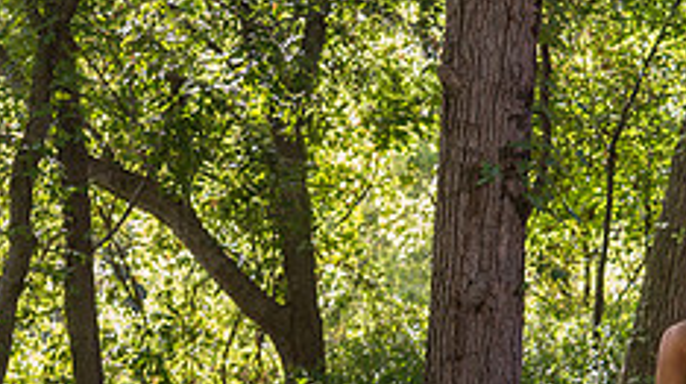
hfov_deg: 18.0
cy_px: 191
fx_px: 2126
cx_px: 622
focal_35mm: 117
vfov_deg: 10.3
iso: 500
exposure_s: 1/200
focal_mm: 45
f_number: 5.6
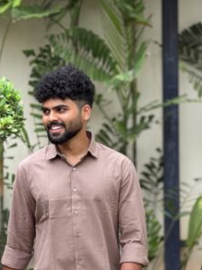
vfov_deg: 14.4
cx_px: 70
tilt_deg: -1.8
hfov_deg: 10.8
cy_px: 170
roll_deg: +0.2
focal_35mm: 137
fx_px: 1066
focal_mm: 16.89
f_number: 2.8
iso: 64
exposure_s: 1/121
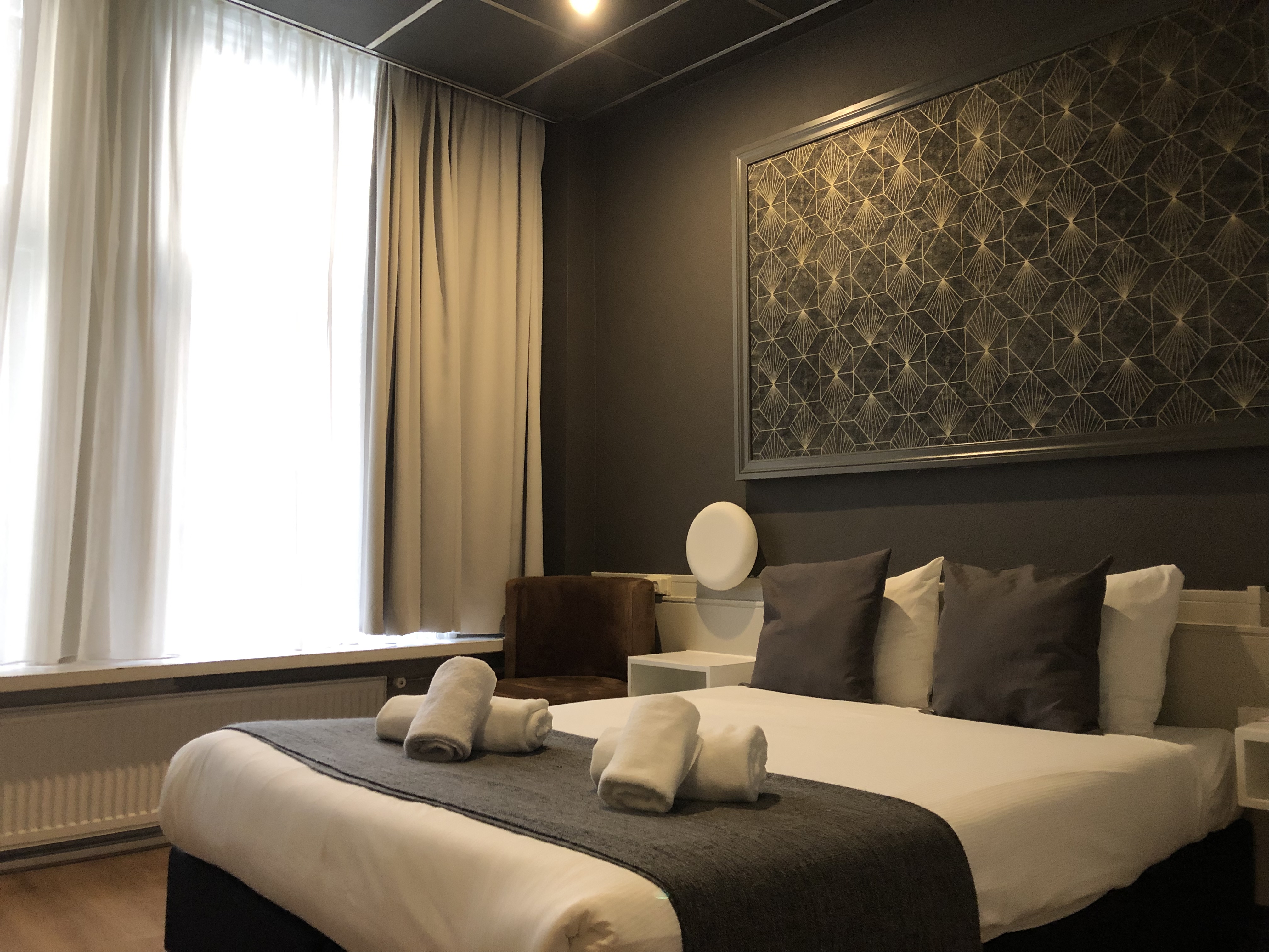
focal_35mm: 28
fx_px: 1026
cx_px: 634
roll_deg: +0.1
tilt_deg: +5.3
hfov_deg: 63.4
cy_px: 476
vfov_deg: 49.7
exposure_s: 1/14
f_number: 1.8
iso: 100
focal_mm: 3.99
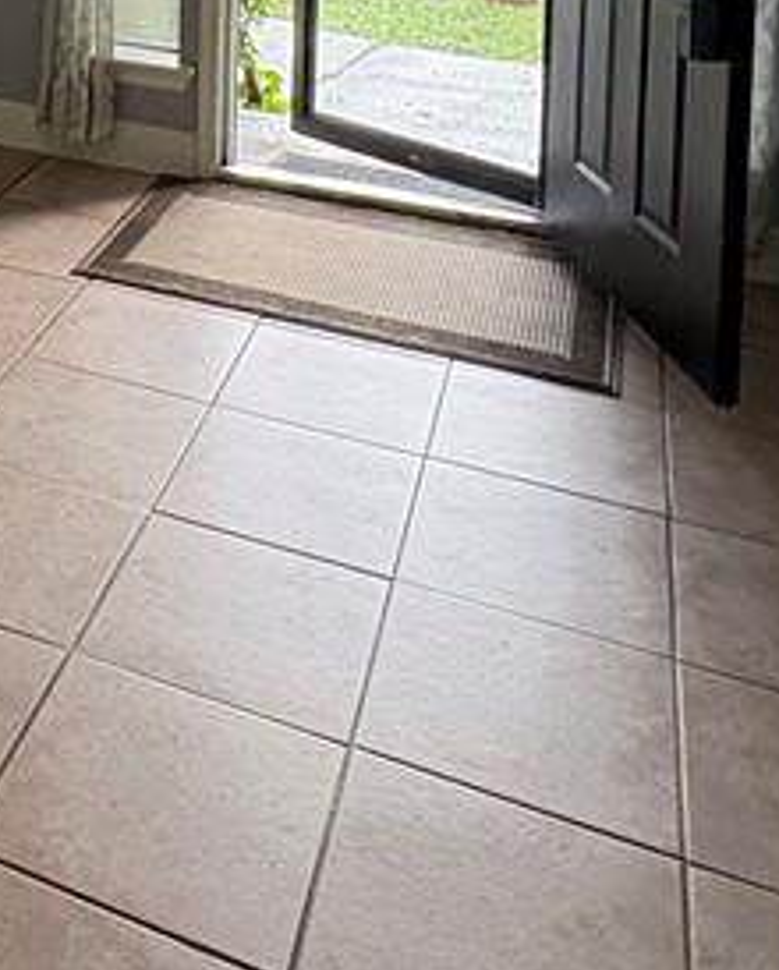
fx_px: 1467
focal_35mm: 51
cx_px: -81
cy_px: -266
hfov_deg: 27.2
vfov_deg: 29.9
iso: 250
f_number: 2.2
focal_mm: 2.22
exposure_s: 1/120
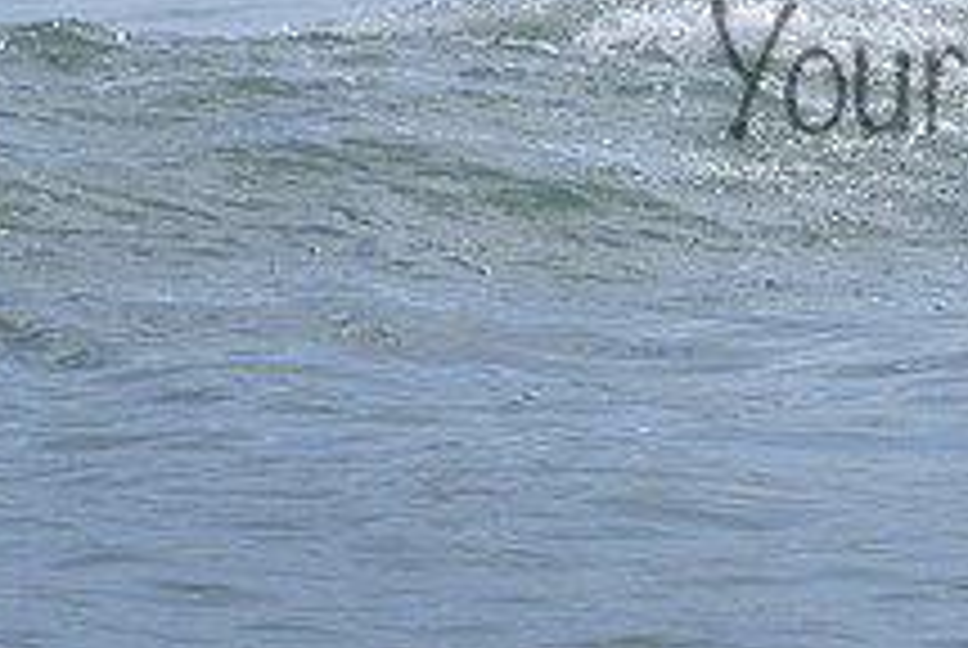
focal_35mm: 1321
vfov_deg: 1.0
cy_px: -85
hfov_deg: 1.6
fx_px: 35568
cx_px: 1358
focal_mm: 400
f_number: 5.6
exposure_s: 1/1600
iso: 140
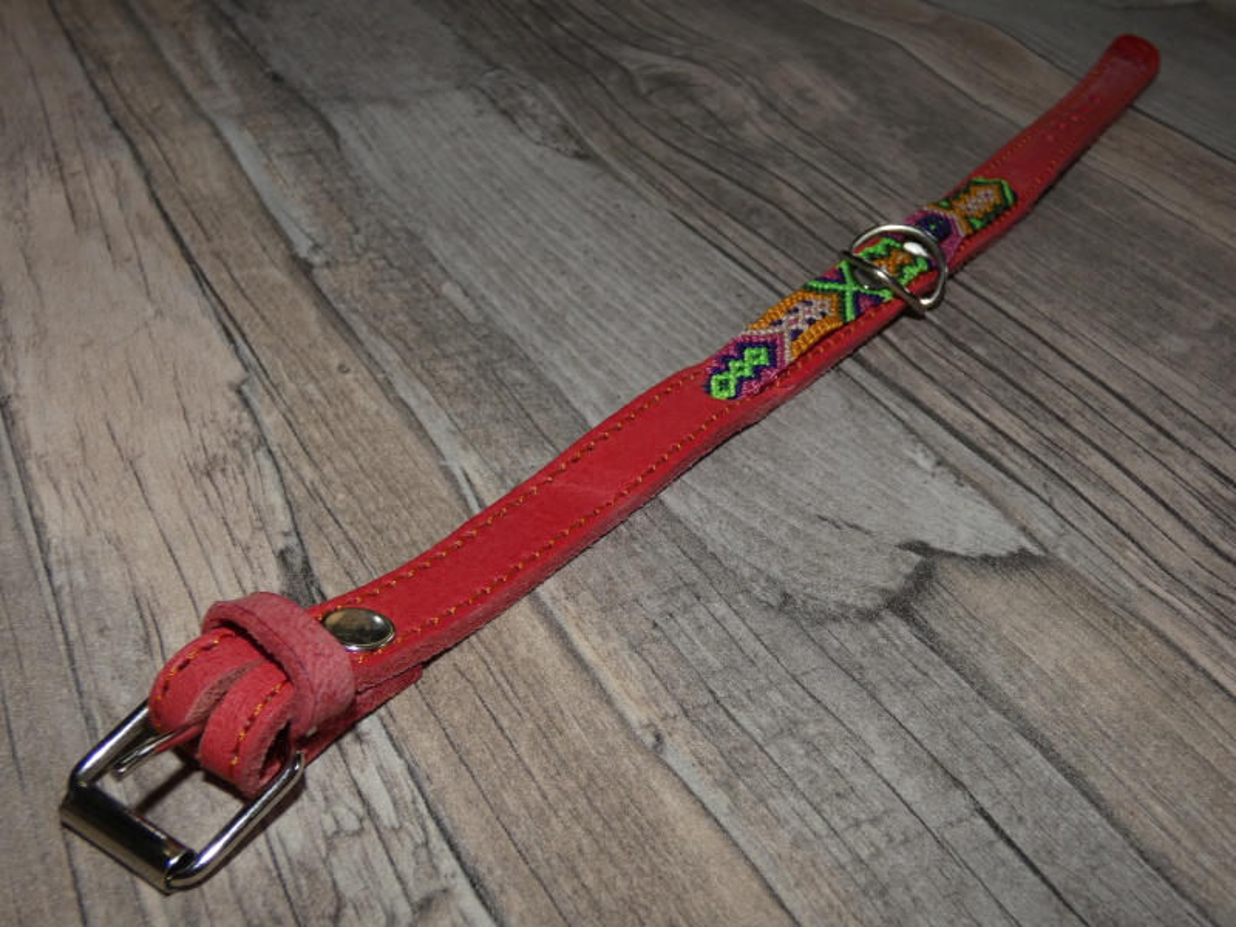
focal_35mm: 32
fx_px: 1143
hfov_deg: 56.8
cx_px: 618
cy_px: 464
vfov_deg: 44.2
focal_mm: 5.8
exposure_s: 1/60
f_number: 3.4
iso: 100
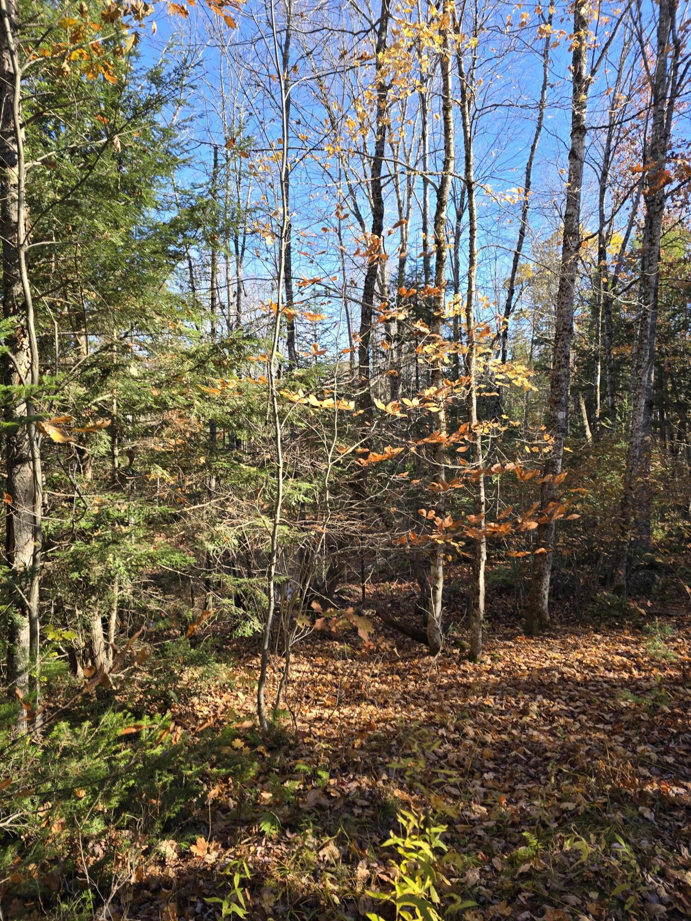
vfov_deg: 73.9
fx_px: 612
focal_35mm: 23
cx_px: 346
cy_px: 460
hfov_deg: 58.9
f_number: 1.7
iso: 16
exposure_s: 1/180
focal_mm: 6.3
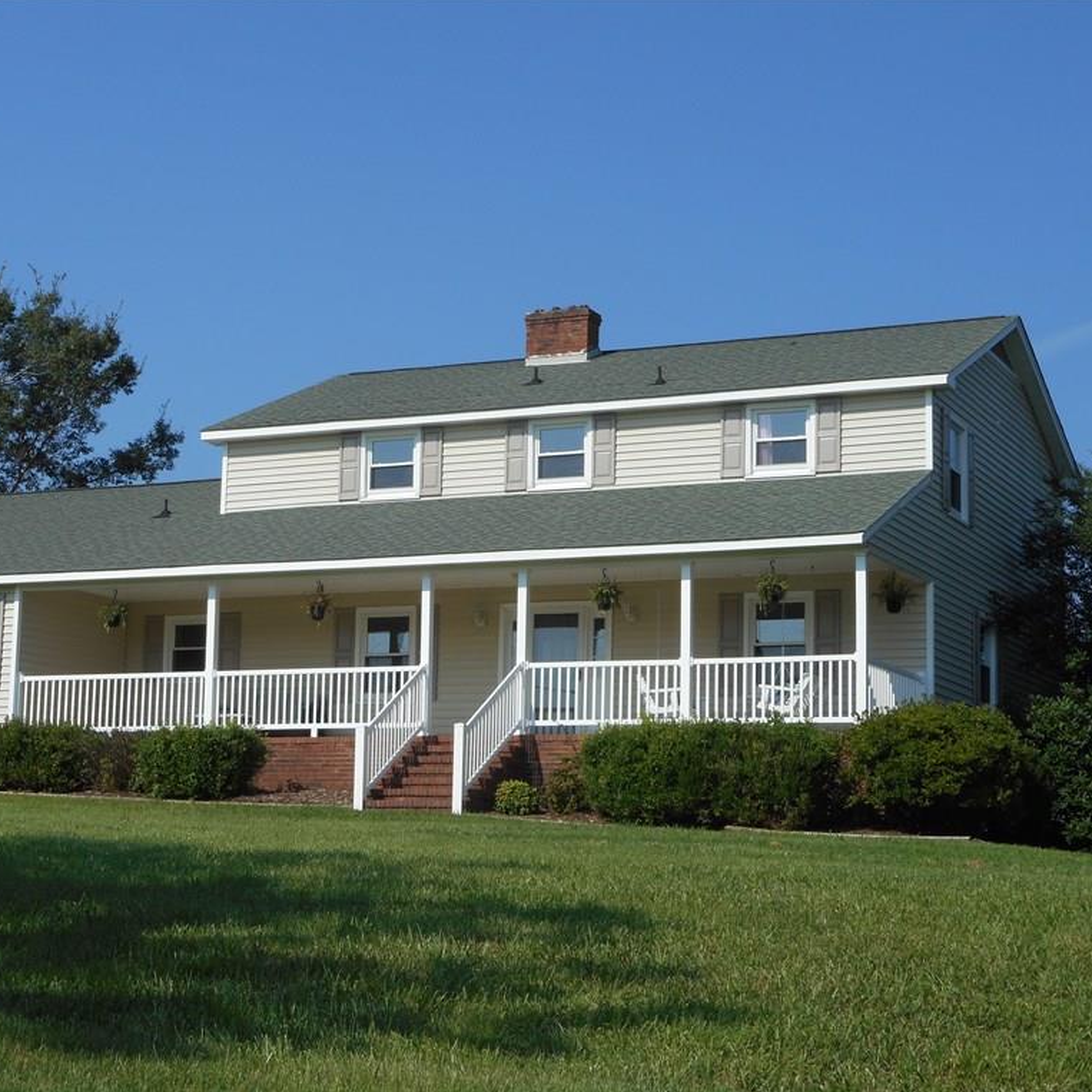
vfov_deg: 24.7
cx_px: 392
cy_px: 545
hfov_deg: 24.6
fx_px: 2498
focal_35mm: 70
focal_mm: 10.5
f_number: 5.1
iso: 80
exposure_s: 1/640
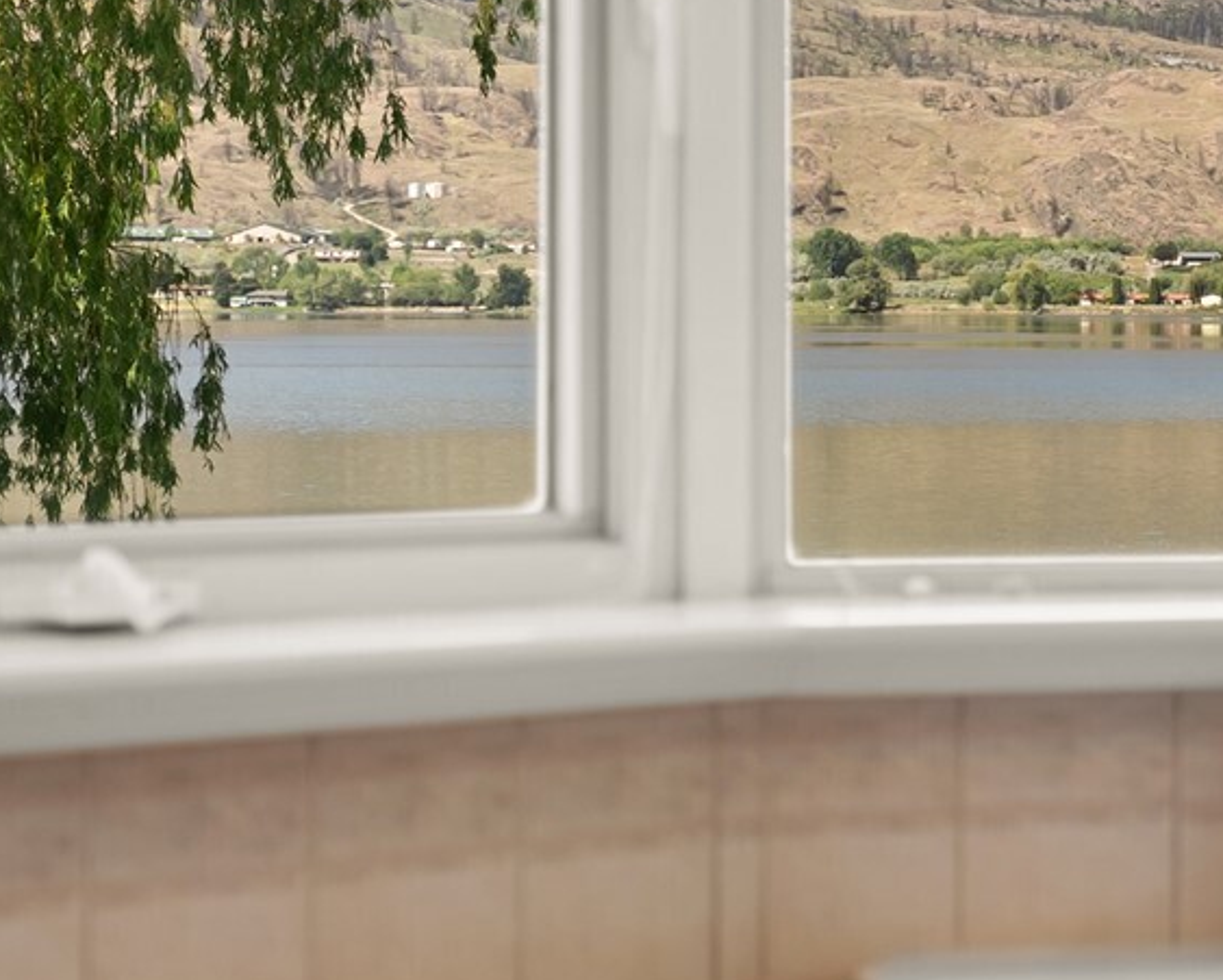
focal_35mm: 114
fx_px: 4133
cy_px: 259
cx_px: 1413
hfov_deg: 16.2
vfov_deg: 13.5
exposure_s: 1/200
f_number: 2.8
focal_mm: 40.4
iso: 400
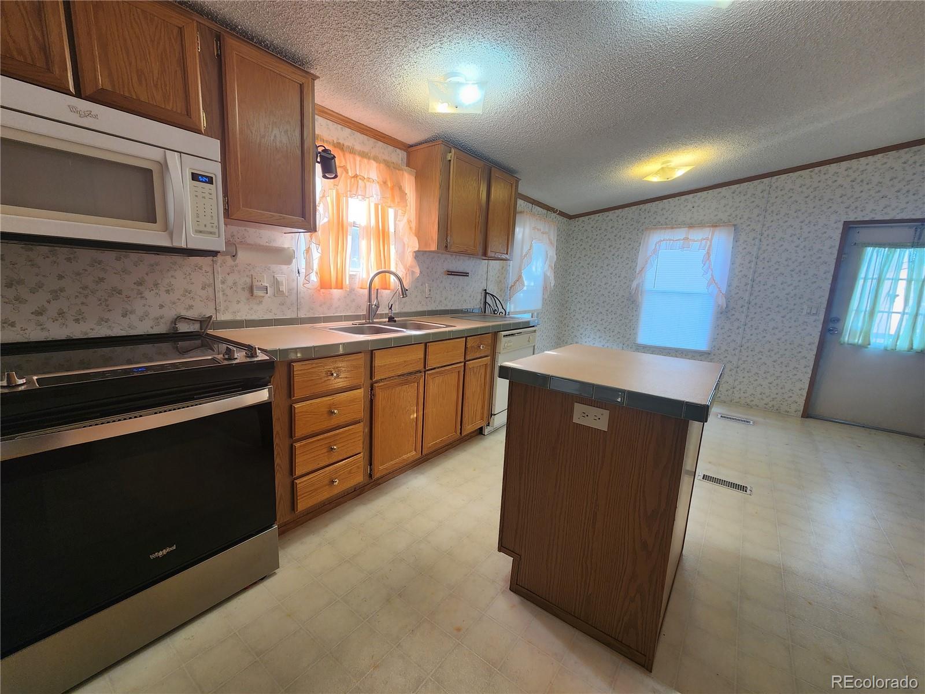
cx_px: 462
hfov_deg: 106.2
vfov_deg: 89.9
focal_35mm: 13
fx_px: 347
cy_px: 347
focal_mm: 2.2
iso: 100
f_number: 2.2
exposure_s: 1/60
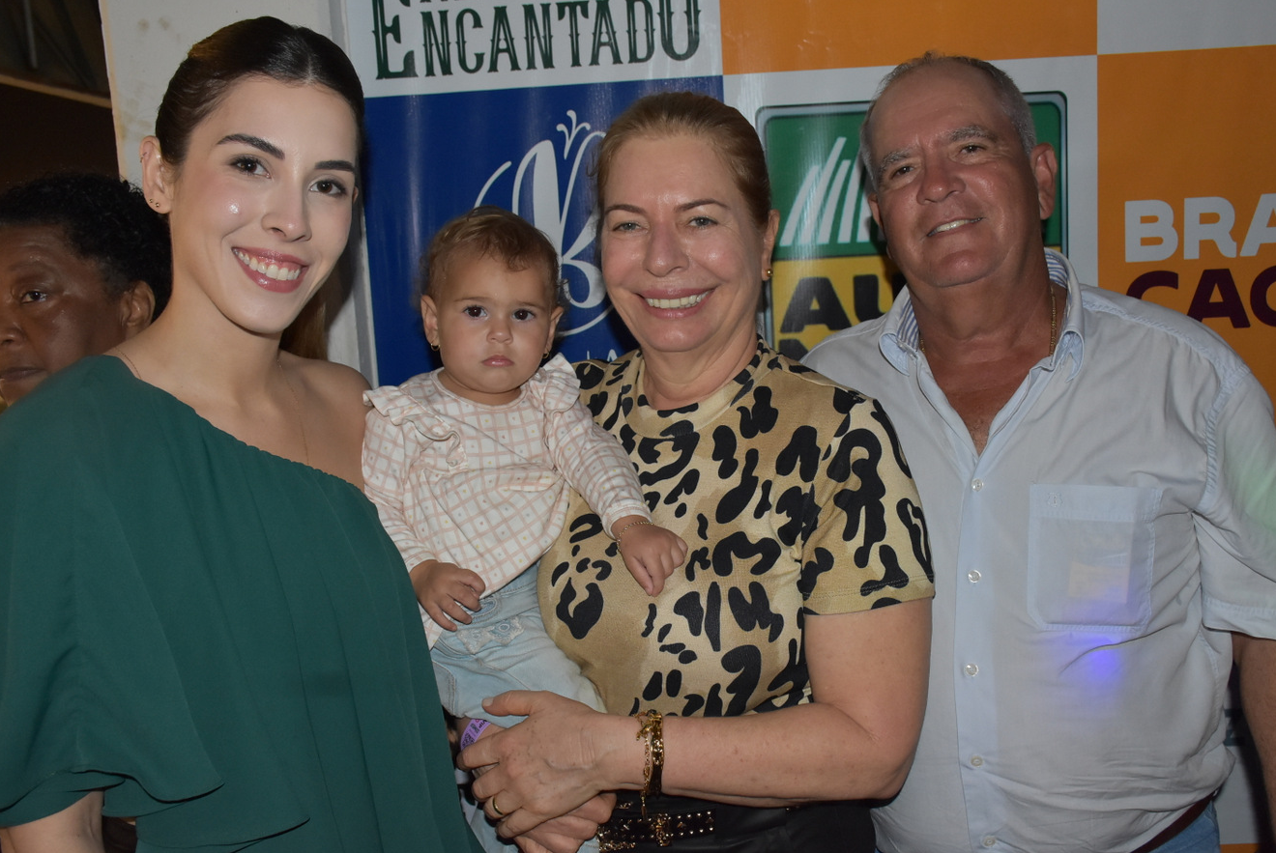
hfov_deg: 54.4
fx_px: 1242
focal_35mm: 35
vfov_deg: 37.9
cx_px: 674
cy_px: 426
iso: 1600
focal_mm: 22
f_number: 5.6
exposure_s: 1/60
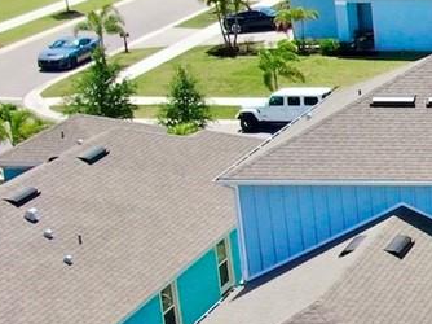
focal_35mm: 115
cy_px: 176
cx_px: 829
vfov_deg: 12.9
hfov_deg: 14.6
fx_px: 1434
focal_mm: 4.39
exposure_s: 1/1000
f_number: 2.8
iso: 100
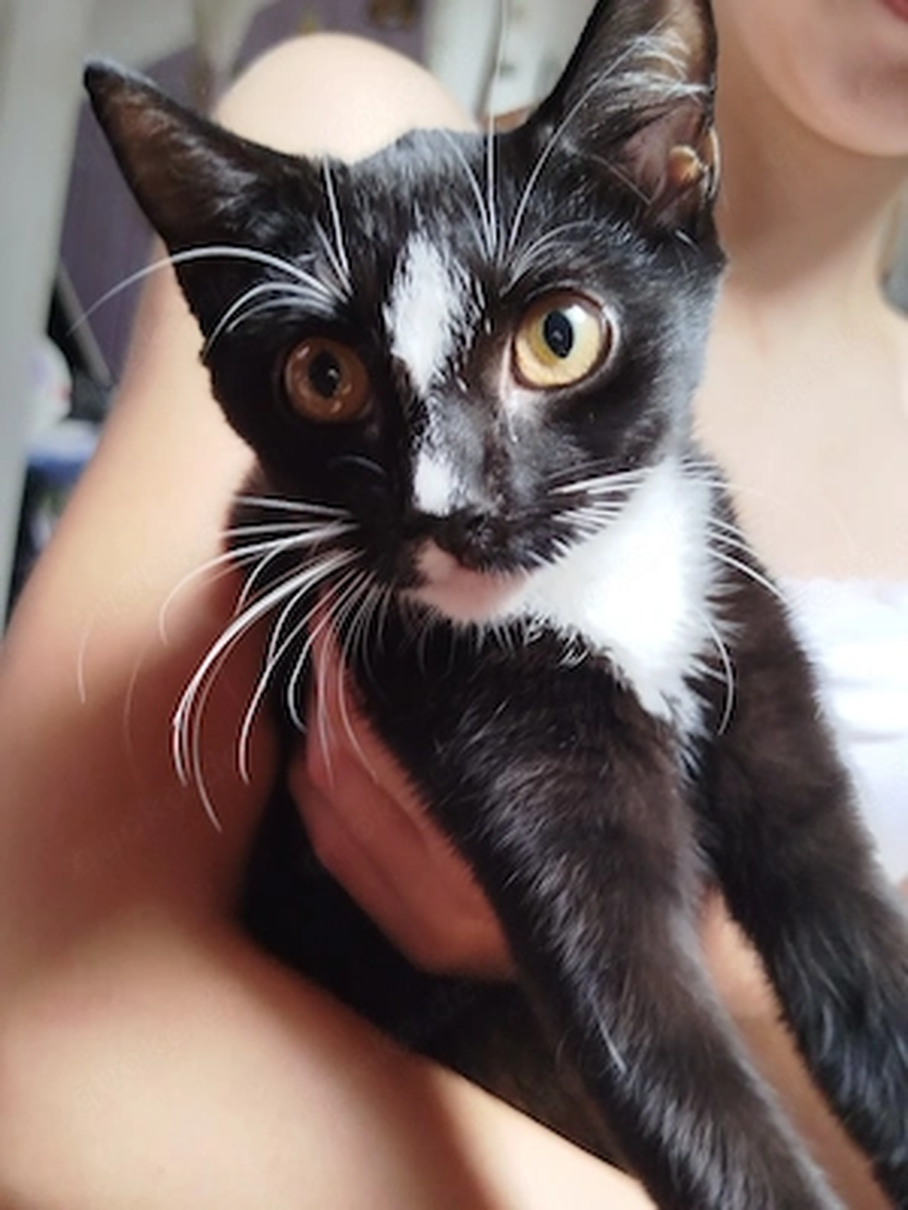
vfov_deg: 43.9
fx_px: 1504
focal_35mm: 43
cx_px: 454
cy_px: 605
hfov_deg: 33.6
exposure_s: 1/50
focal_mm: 5.31
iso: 100
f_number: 1.7
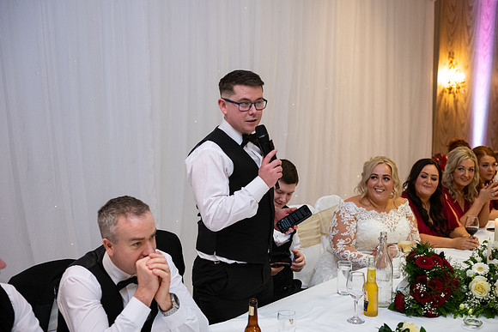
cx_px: 249
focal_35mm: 48
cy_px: 166
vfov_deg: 28.1
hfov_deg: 41.1
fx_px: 664
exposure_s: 1/160
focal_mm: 48
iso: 1250
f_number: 3.5
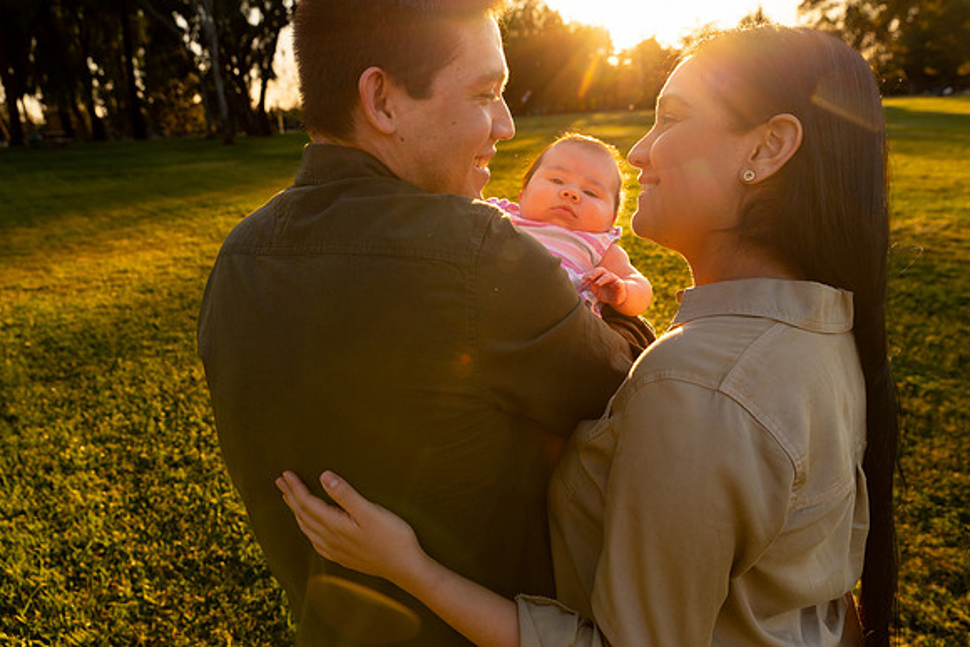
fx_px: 862
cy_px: 324
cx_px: 485
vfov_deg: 41.1
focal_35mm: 32
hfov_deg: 58.7
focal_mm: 32
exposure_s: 1/320
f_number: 5.6
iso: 64
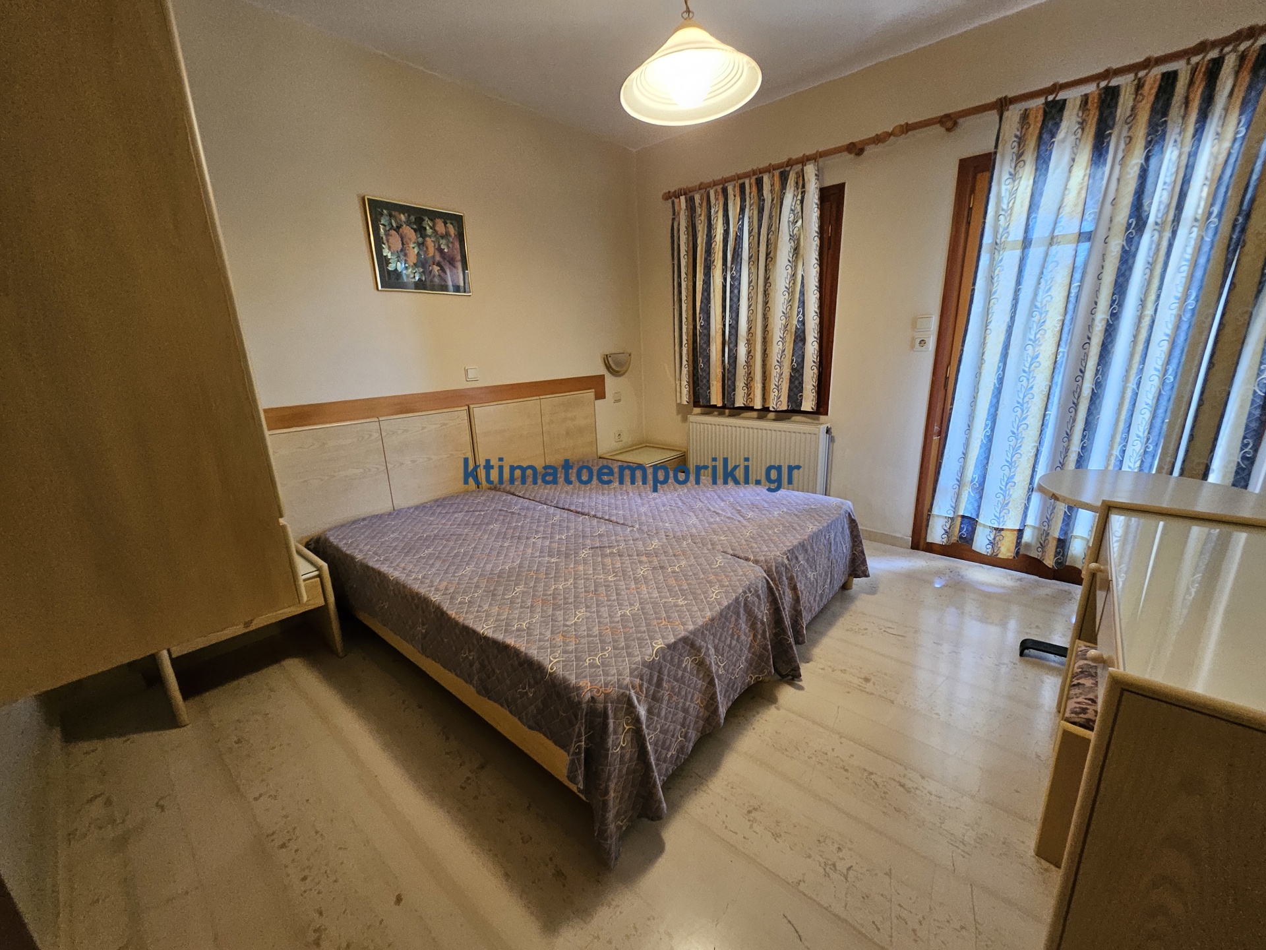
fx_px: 475
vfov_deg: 89.9
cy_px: 475
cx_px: 633
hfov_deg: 106.2
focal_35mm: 13
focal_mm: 1.74
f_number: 2.2
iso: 320
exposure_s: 1/50
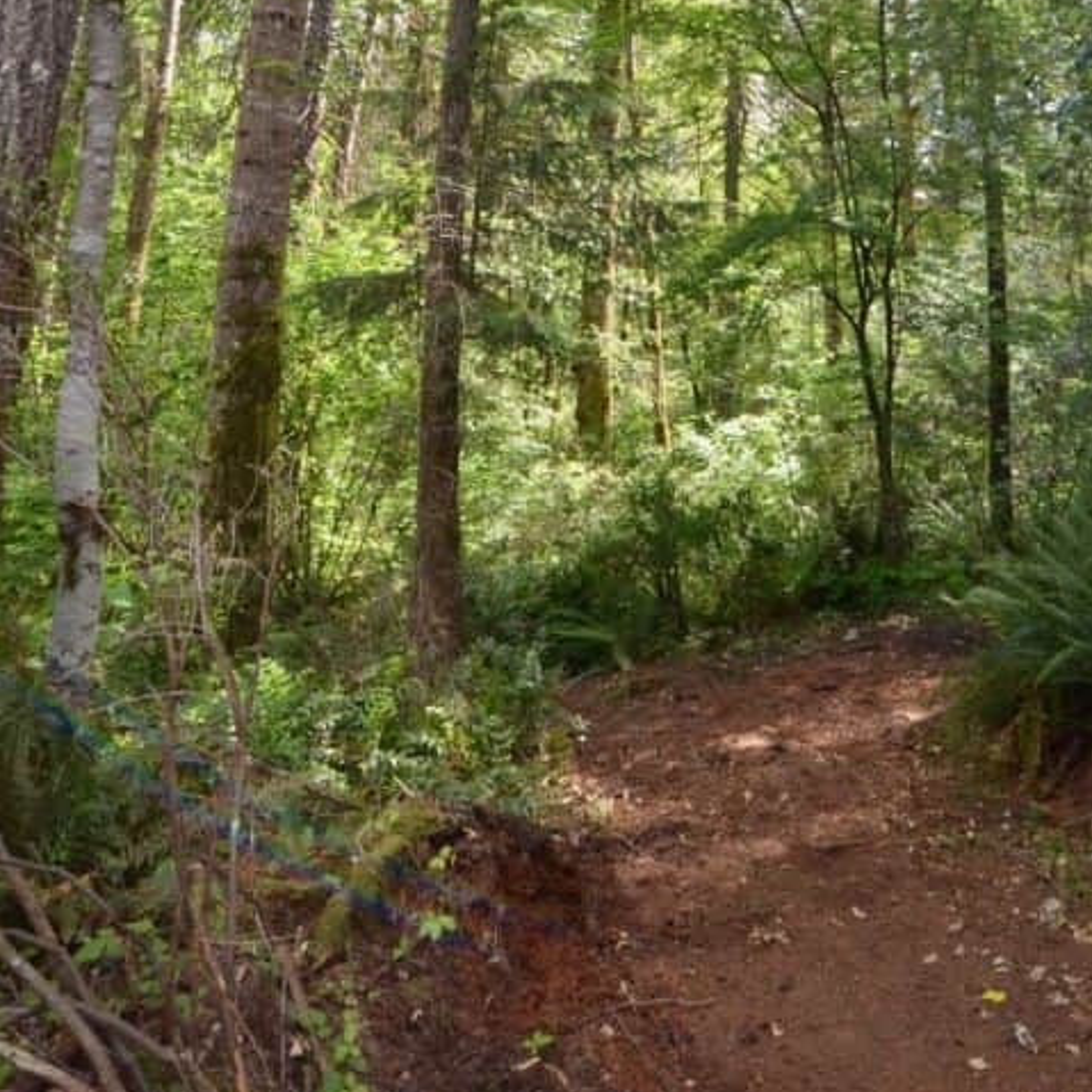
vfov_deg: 46.0
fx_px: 1067
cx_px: 734
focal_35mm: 30
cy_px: 14
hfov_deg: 53.1
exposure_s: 1/125
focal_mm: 11
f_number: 5.6
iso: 400
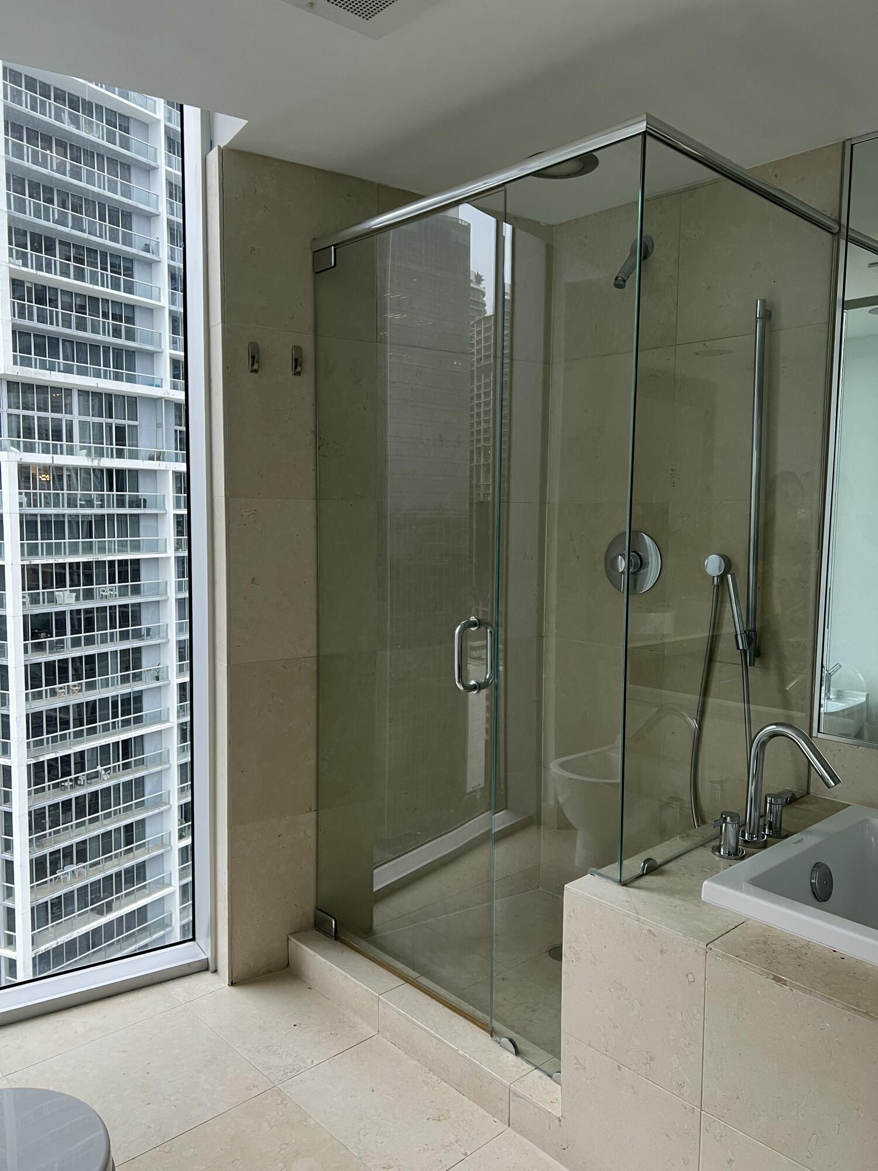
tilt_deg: -4.4
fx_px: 879
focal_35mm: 26
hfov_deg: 53.1
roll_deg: -0.1
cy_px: 586
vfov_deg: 67.3
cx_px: 439
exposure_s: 1/60
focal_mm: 5.7
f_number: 1.5
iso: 80
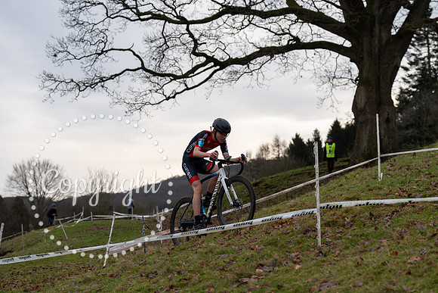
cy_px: 146
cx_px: 219
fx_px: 1010
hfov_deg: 24.5
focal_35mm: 83
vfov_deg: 16.5
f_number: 4.5
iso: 320
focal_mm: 83
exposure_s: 1/1000
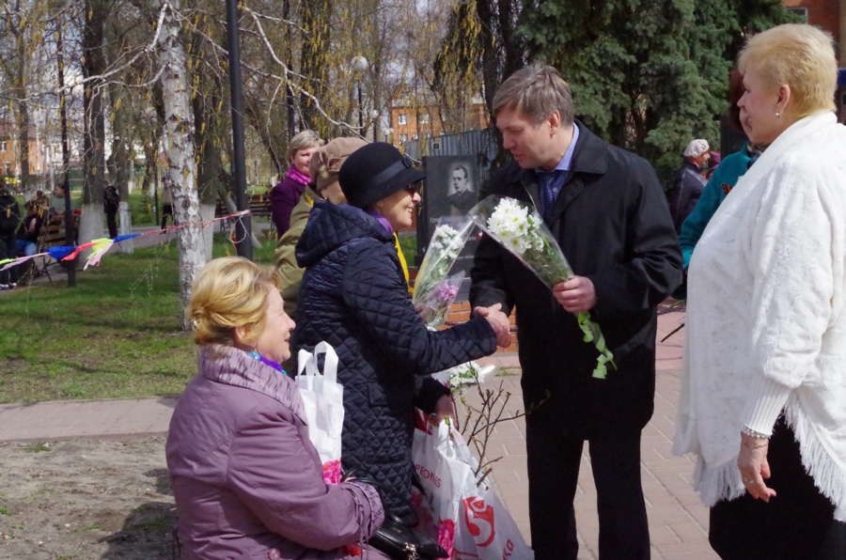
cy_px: 280
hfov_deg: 40.4
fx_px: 1149
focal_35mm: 49
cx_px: 423
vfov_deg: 27.4
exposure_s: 1/4000
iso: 6400
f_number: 14
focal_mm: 32.5
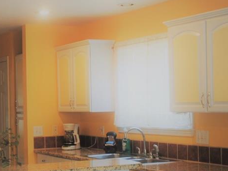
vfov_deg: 17.8
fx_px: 547
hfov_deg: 22.9
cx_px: 18
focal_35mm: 83
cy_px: 102
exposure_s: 1/40
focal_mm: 26
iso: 200
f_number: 4.2
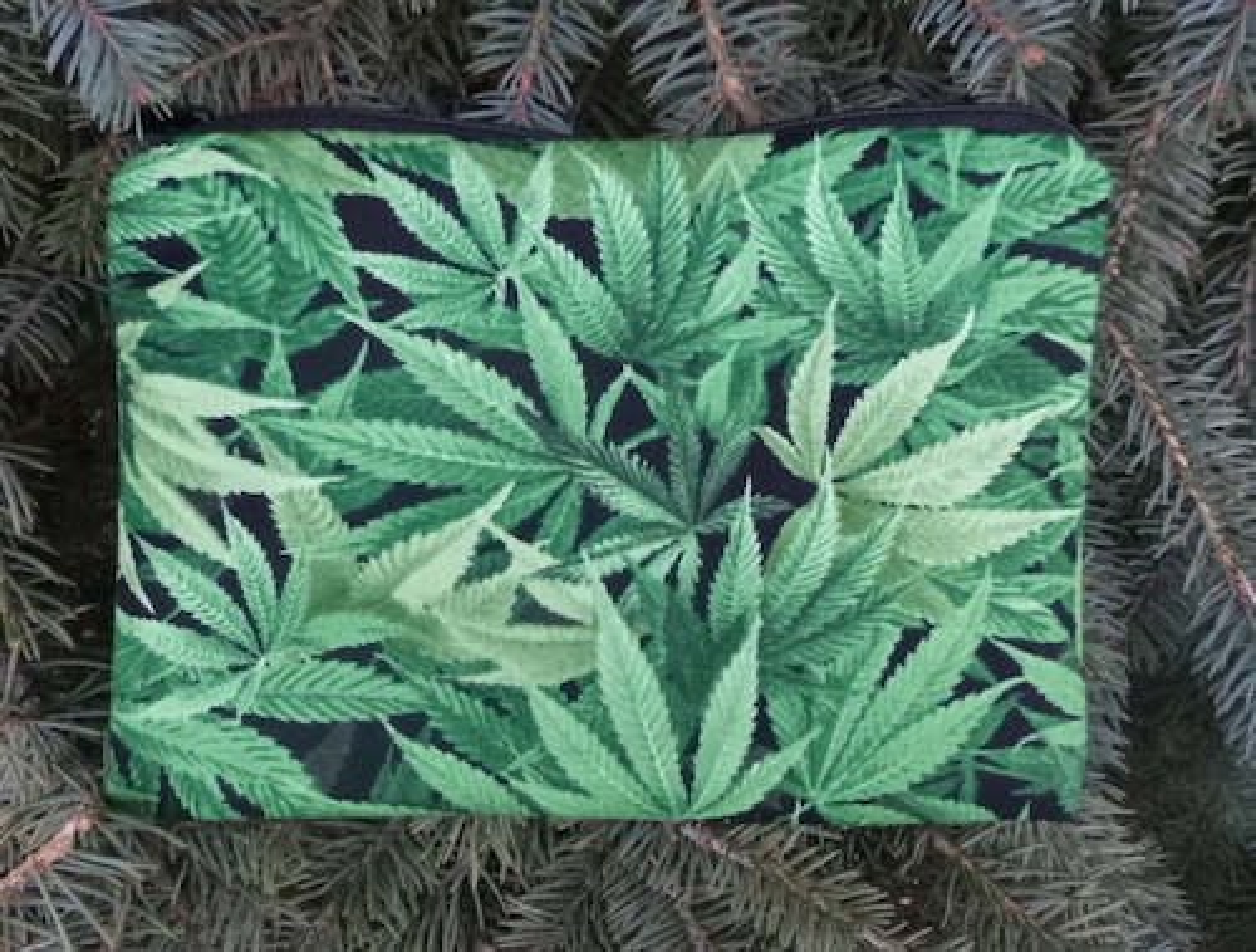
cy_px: 476
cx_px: 628
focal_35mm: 25
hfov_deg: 69.2
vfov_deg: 55.2
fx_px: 911
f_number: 3.9
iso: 400
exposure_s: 1/40
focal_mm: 4.5
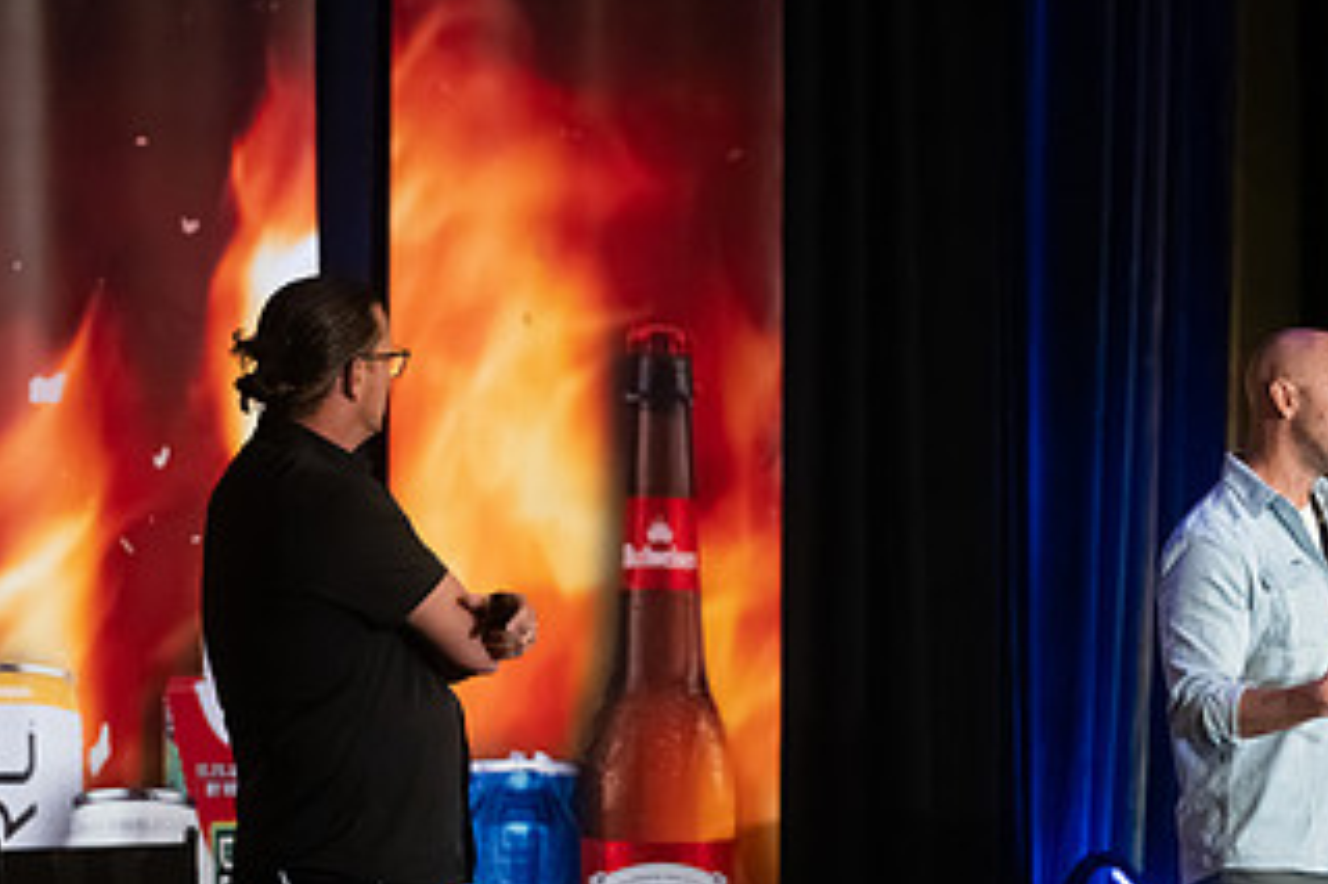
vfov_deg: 3.7
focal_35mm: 368
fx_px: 13568
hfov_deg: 5.6
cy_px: 716
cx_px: 934
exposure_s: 1/400
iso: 8000
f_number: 2.8
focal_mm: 200
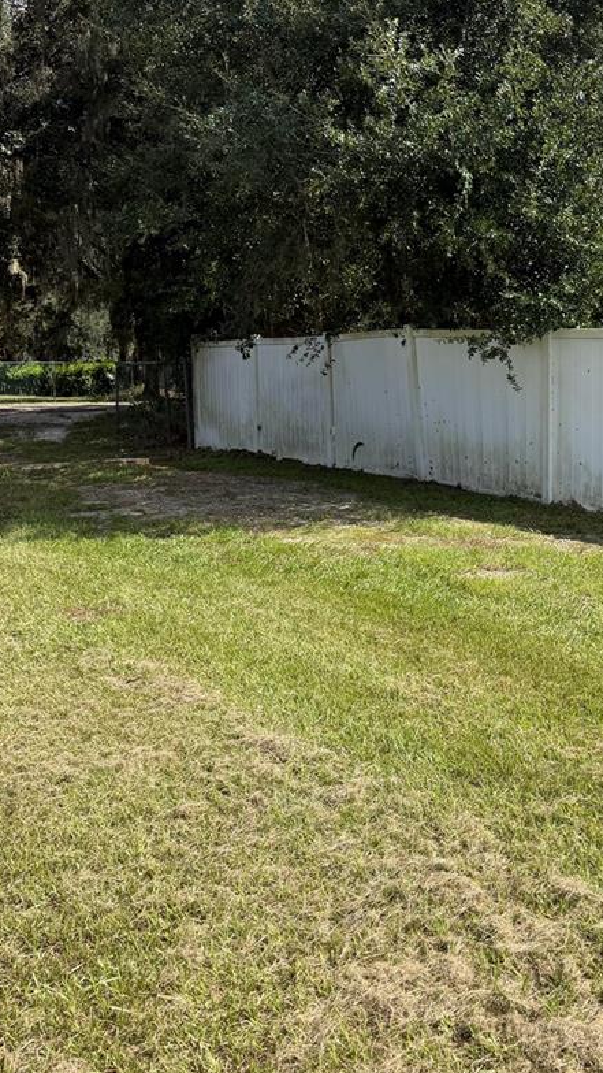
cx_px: 518
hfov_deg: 28.8
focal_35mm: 40
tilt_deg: -8.4
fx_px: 1137
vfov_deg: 50.5
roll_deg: +0.6
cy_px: 531
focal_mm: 6.76
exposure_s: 1/3425
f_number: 1.78
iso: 100
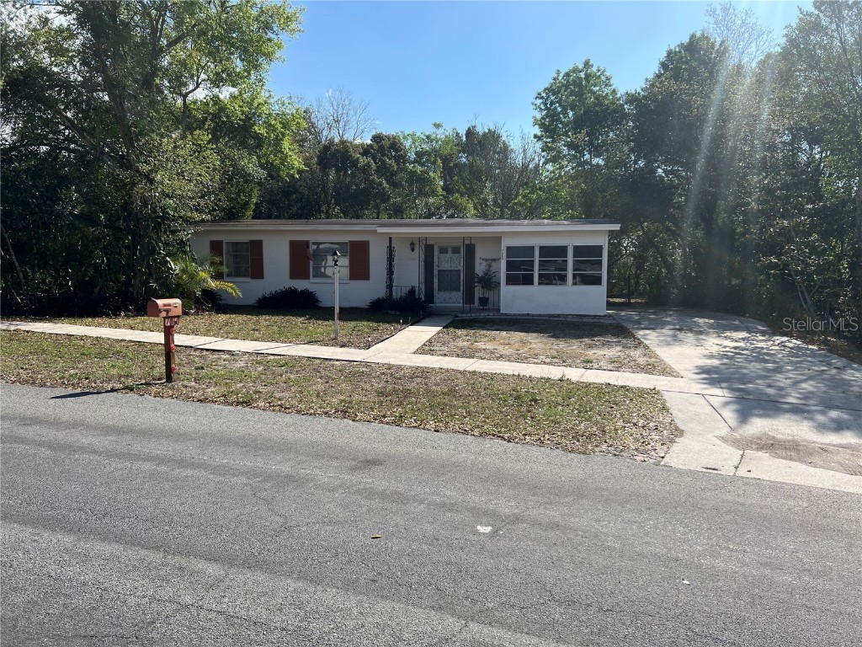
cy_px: 324
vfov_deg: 53.1
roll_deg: -0.8
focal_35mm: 26
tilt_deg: -6.0
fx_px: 647
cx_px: 431
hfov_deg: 67.3
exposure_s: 1/4115
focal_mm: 5.7
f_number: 1.5
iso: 50
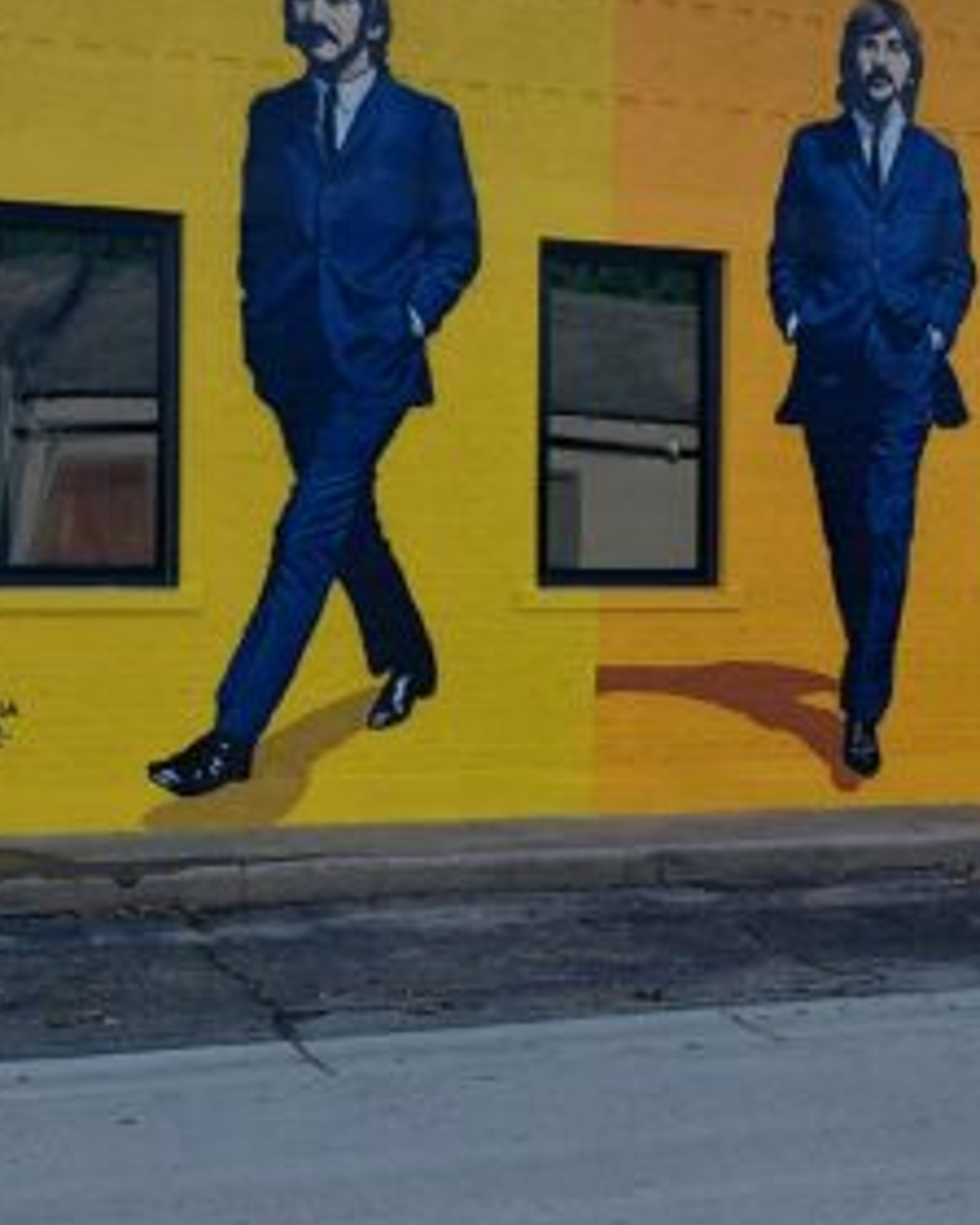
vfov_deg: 28.3
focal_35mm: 67
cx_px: 949
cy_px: 534
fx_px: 2429
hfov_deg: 22.1
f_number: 1.8
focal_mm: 4.69
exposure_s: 1/1237
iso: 50
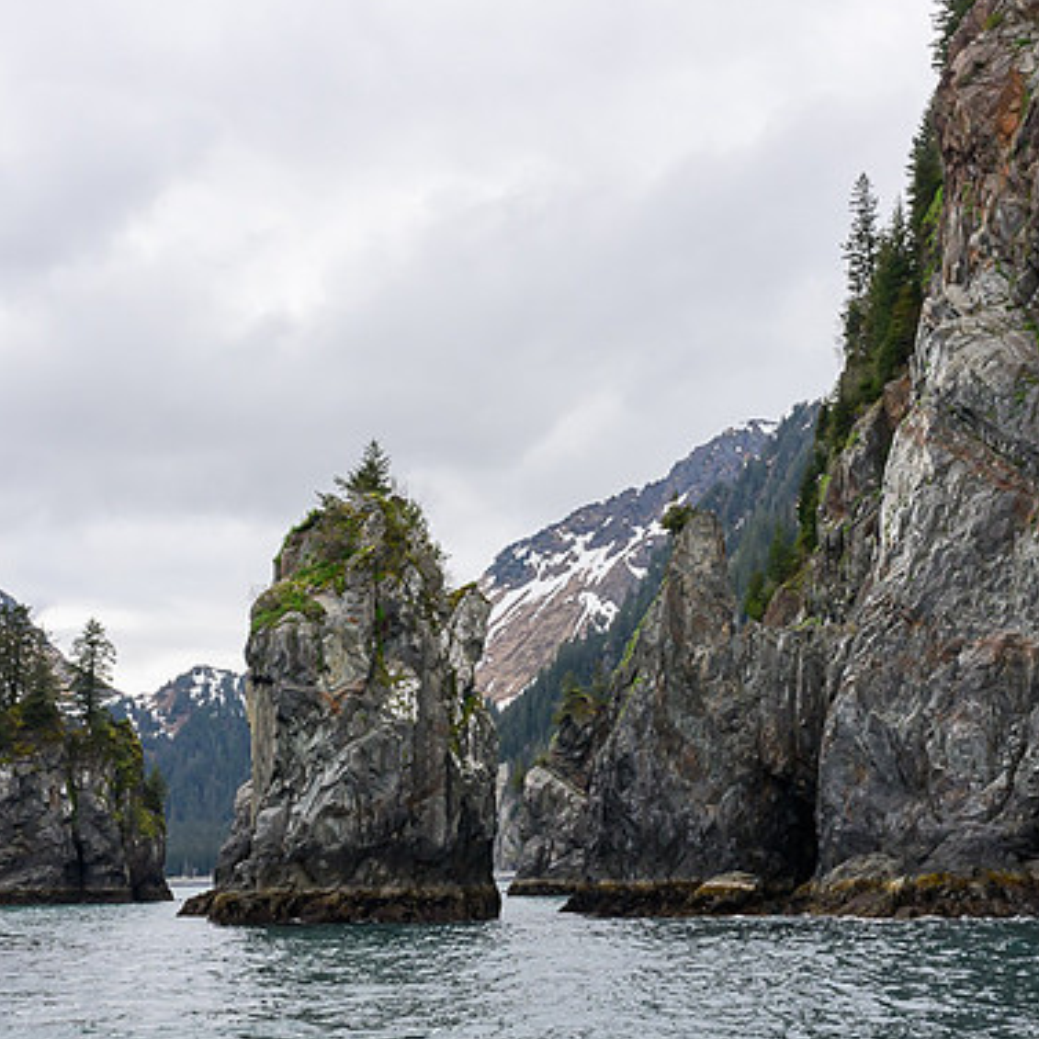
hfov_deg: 36.1
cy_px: 518
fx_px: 1596
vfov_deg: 36.1
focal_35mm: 47
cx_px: 507
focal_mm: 36
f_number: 16
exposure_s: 1/500
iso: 1250
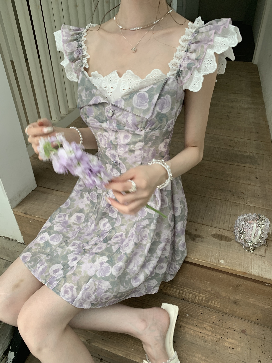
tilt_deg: -35.0
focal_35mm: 26
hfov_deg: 53.1
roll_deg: +0.8
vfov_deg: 67.3
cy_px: 182
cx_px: 136
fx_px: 272
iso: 100
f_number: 1.8
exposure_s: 1/73
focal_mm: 4.25
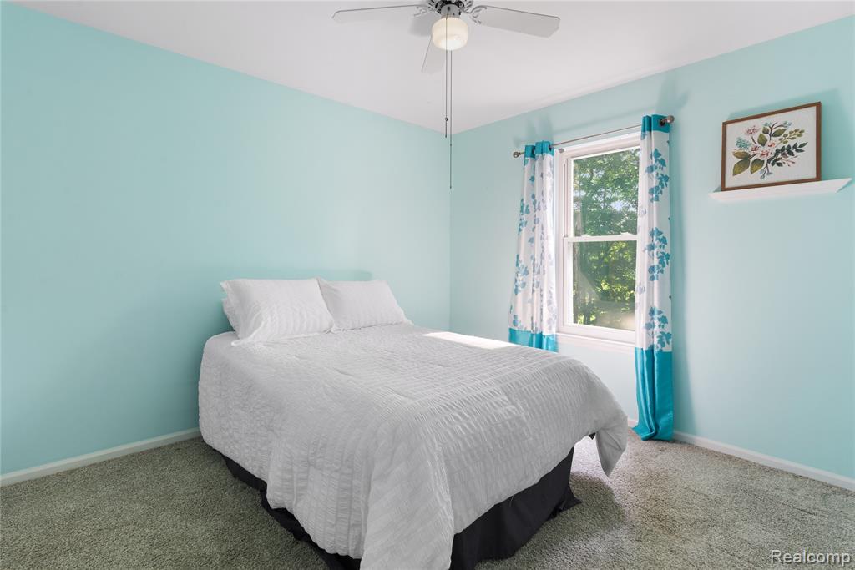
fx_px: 404
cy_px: 285
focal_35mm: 17
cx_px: 428
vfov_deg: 70.5
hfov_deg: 93.3
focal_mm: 17
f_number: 8
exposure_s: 1/20
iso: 400
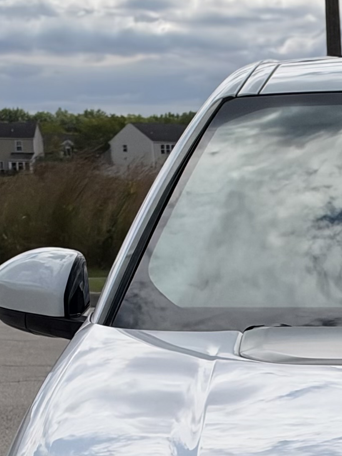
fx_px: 1646
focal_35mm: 125
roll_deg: +0.1
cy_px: 594
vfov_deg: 15.0
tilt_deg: -13.2
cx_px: 595
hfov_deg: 11.1
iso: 64
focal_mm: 6.93
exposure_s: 1/7874
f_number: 1.8
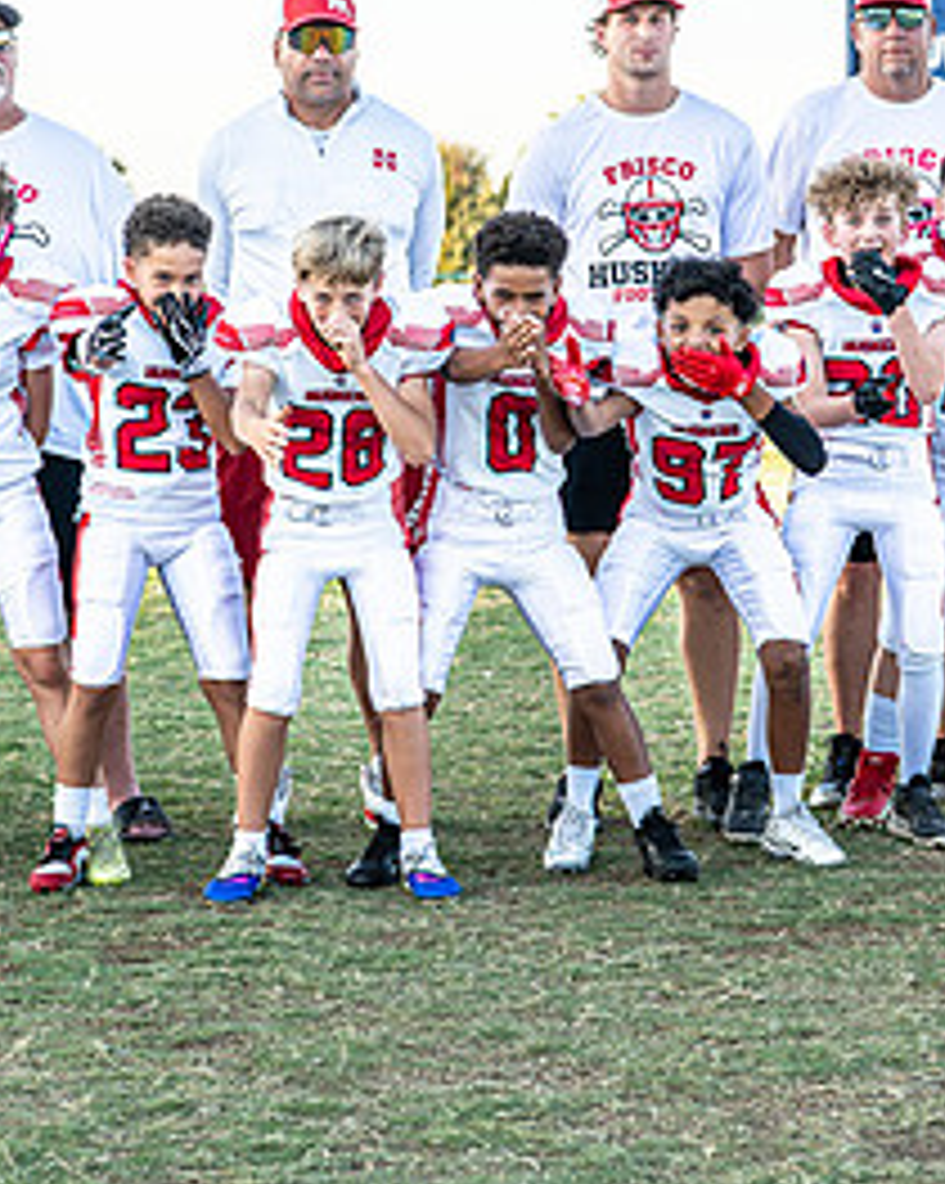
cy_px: 335
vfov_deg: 15.4
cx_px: 275
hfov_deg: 12.3
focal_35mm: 125
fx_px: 4375
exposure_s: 1/1600
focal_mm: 50
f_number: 2.8
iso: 500
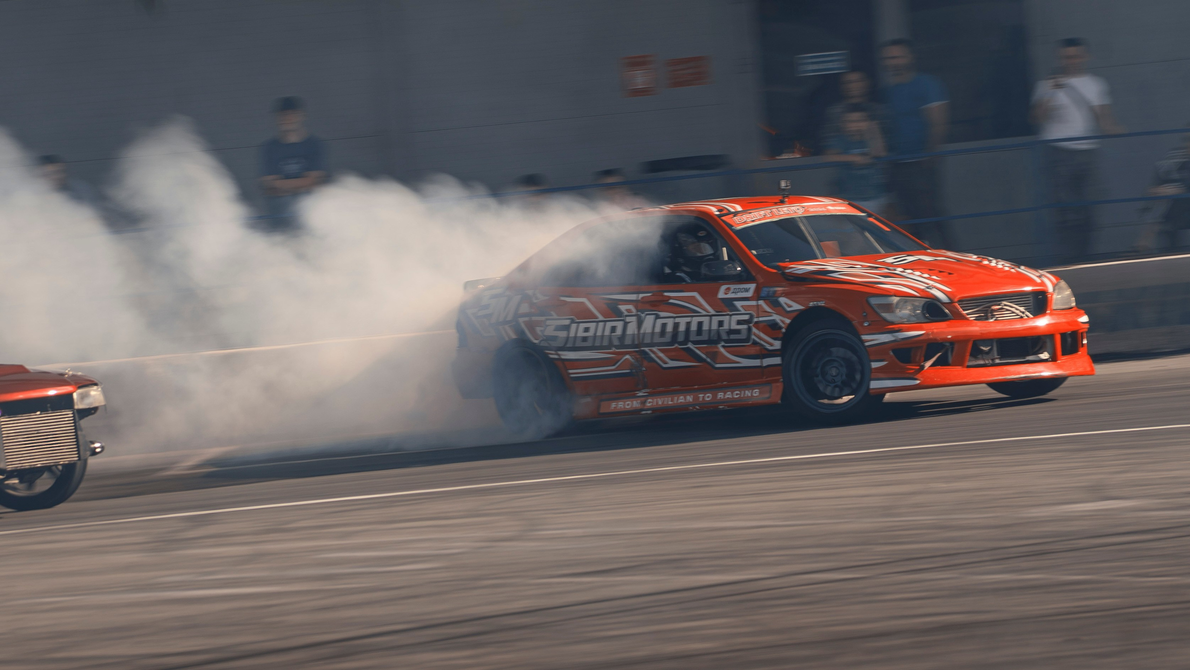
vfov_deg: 3.3
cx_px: 586
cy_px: 277
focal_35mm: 369
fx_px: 11648
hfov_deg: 5.8
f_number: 10
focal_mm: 200
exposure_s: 1/125
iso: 100
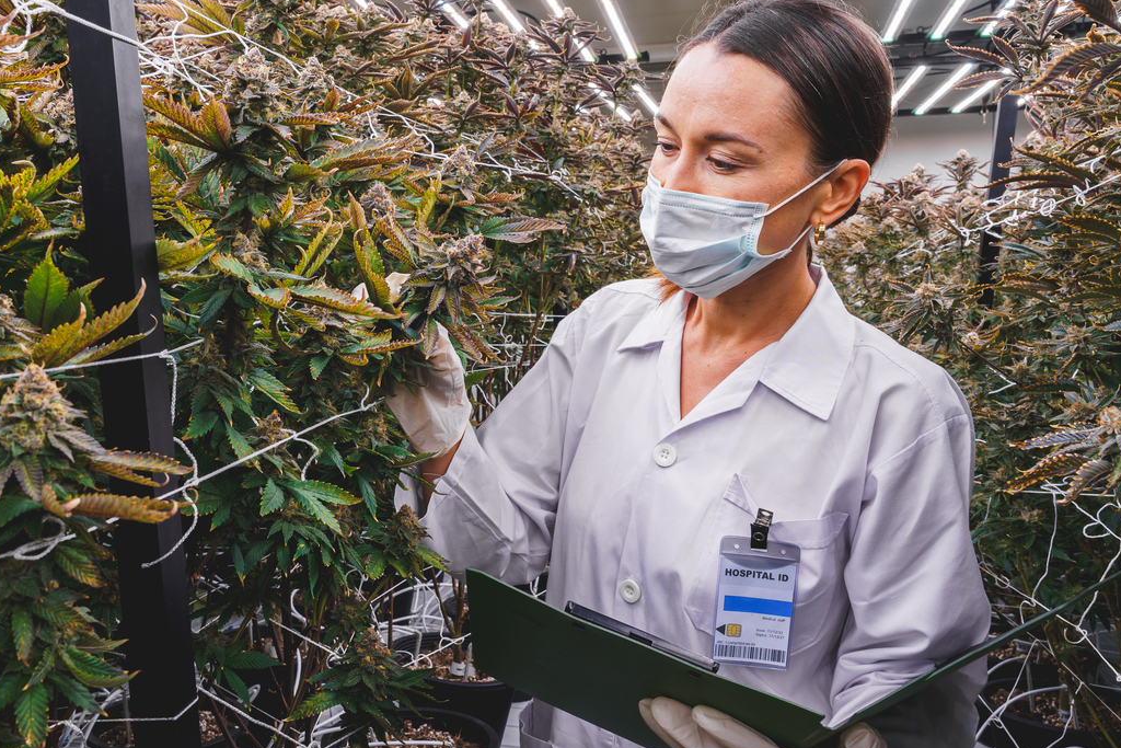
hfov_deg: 52.3
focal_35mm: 36
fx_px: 1121
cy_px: 315
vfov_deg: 36.8
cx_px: 392
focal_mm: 24
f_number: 11
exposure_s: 1/100
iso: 200
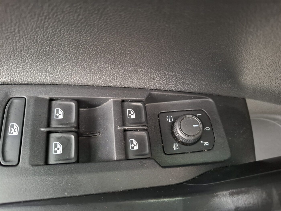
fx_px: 187
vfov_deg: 58.9
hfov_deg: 73.9
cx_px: 140
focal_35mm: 23
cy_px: 106
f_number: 1.8
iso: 800
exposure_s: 1/25
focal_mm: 5.54
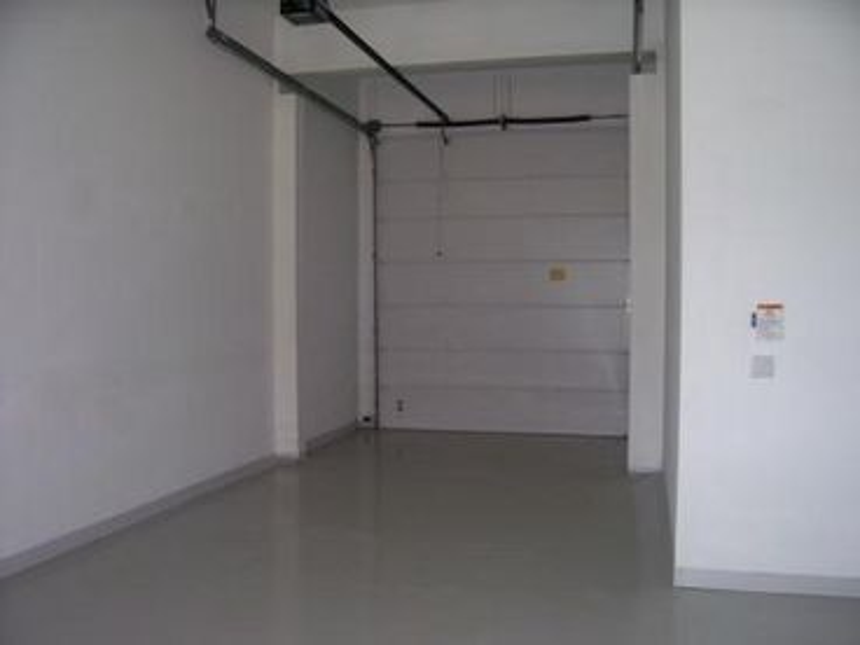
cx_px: 430
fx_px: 845
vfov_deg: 41.8
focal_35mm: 34
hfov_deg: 54.0
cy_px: 322
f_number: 2.7
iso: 80
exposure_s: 1/60
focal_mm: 5.6
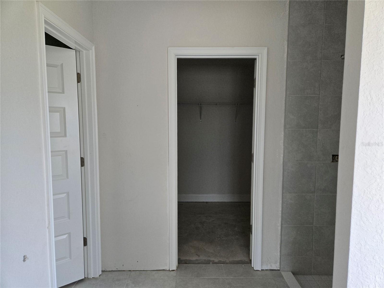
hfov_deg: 73.9
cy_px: 144
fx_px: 255
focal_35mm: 23
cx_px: 192
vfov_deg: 58.9
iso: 200
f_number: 1.8
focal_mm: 5.4
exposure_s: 1/180
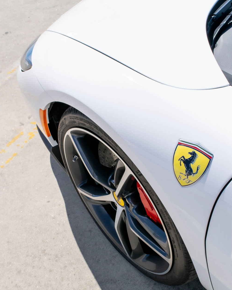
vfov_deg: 37.3
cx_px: 116
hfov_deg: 30.2
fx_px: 429
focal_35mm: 50
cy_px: 148
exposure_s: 1/500
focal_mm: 29
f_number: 11
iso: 200
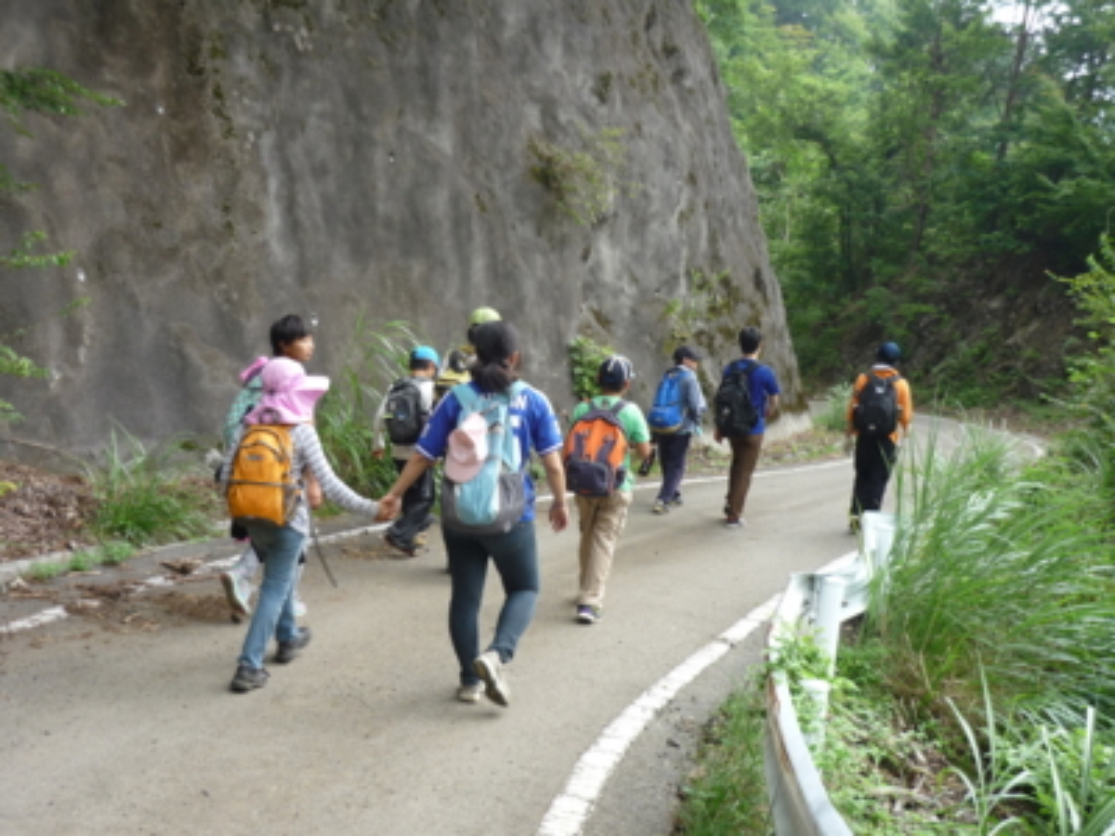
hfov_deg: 51.4
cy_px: 418
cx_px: 558
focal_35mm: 36
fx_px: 1160
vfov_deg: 39.7
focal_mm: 6
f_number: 2.9
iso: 100
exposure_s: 1/125
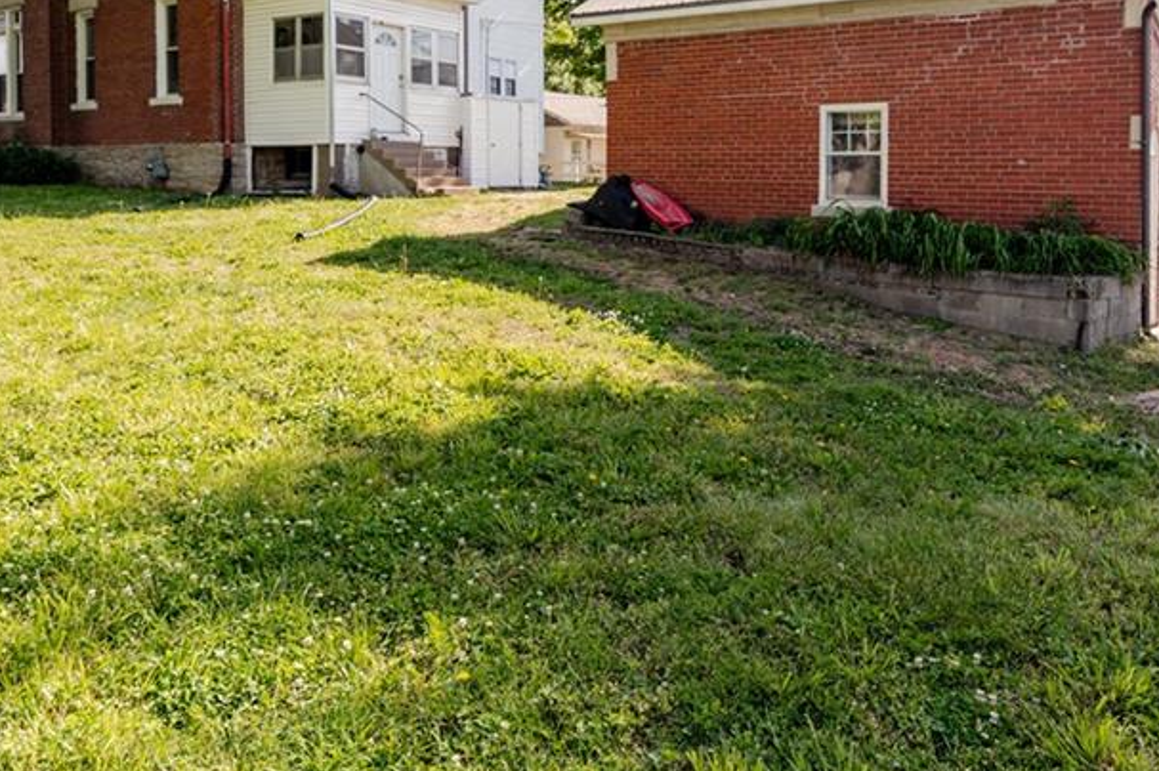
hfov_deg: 66.8
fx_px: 869
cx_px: 691
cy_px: 188
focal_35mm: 27
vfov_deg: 46.1
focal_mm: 16
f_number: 4
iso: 100
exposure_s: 1/640
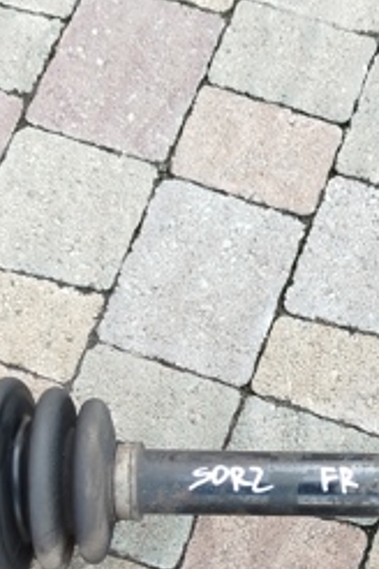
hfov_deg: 20.7
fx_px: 1026
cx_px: 305
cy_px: 483
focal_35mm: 65
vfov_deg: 30.0
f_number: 1.7
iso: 100
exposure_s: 1/50
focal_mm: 5.31
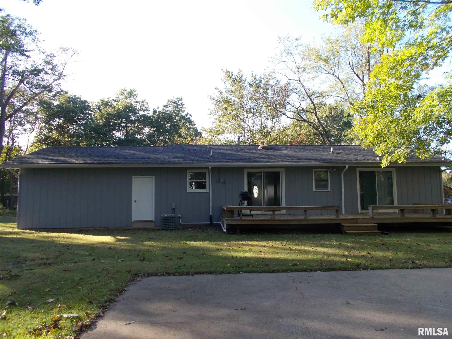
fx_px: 339
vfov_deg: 53.1
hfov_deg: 67.3
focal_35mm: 26
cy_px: 170
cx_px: 226
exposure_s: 1/160
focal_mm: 4.6
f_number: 3.2
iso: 80
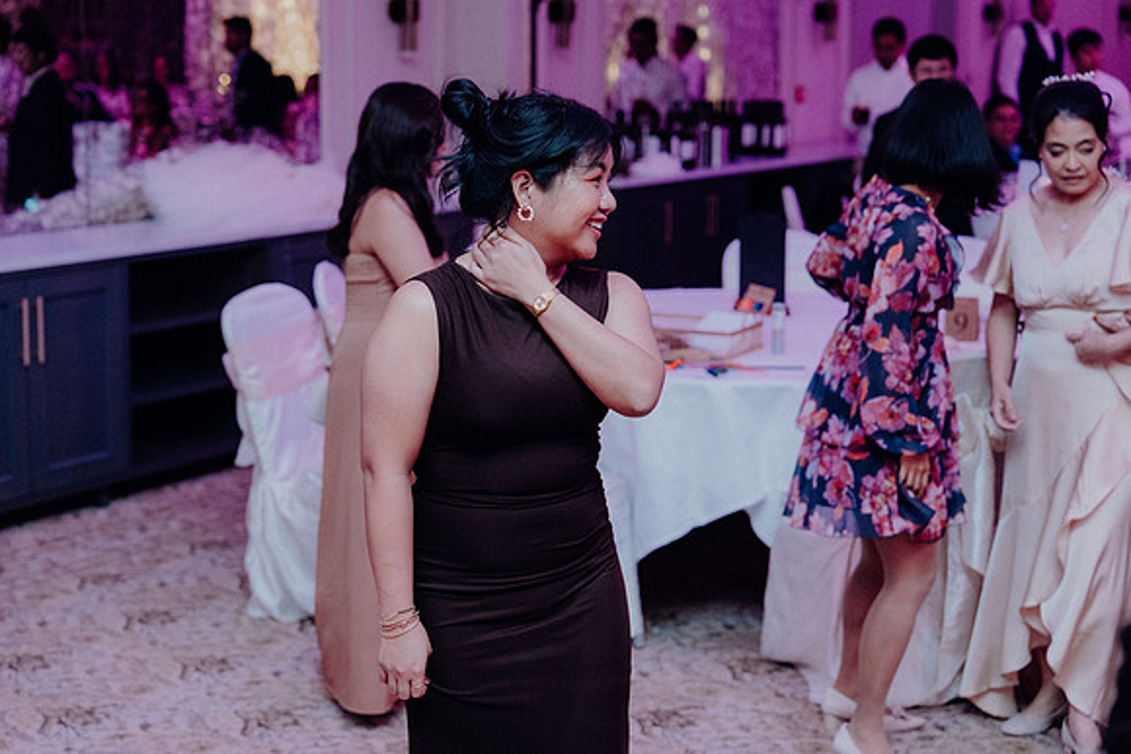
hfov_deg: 28.8
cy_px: 377
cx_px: 566
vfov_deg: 19.5
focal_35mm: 70
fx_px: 2200
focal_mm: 70
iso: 3200
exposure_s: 1/160
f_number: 3.5
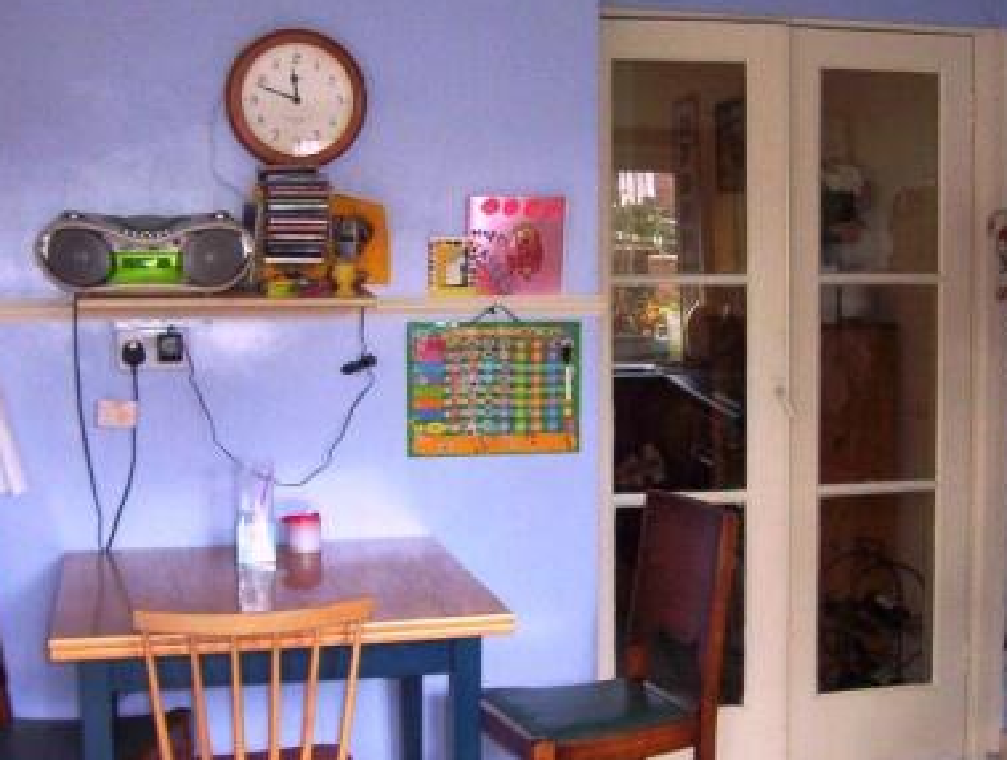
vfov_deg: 26.7
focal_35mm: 55
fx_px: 1604
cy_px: 384
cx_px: 620
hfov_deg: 34.7
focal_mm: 5.54
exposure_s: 1/30
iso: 140
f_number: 2.76
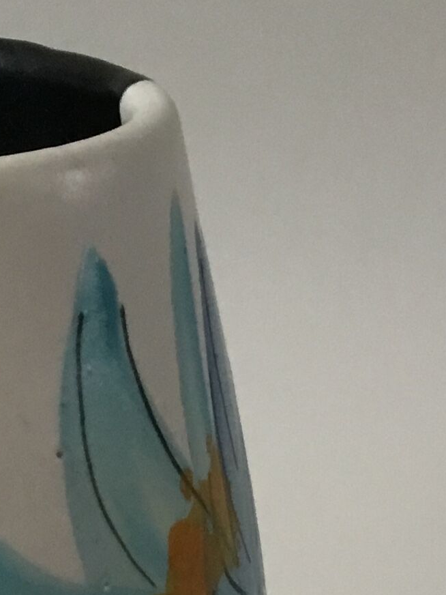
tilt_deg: -31.4
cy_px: 914
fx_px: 1993
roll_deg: -0.8
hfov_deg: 12.3
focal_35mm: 116
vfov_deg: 15.5
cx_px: -179
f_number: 2.4
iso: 125
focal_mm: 3.3
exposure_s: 1/33
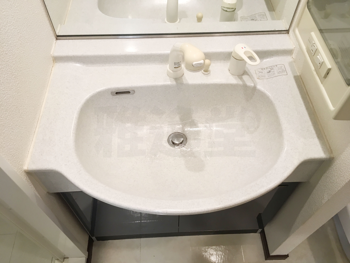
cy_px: 132
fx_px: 293
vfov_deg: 48.2
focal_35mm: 29
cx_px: 175
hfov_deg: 61.7
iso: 80
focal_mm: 4.15
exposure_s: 1/33
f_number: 2.2
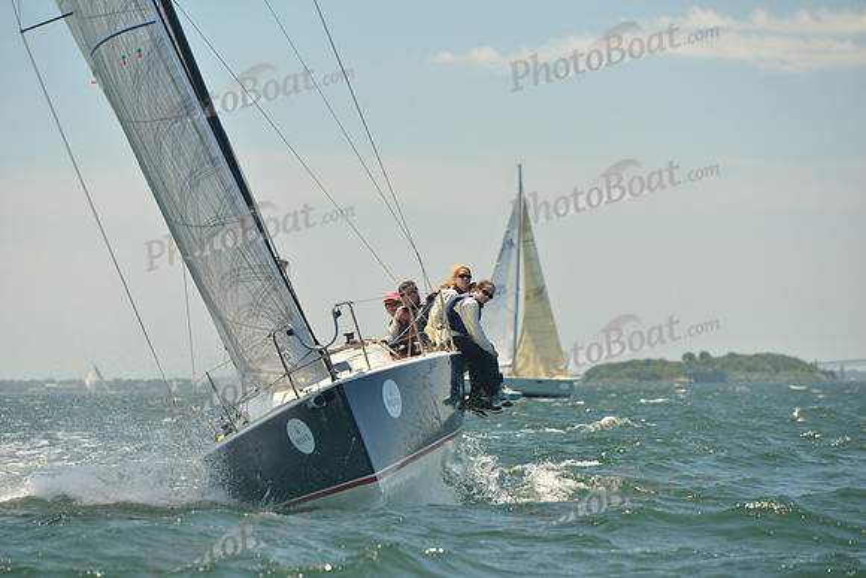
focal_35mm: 170
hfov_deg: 12.1
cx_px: 433
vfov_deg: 8.1
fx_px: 4090
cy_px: 289
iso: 400
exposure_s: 1/800
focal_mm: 170
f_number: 5.6
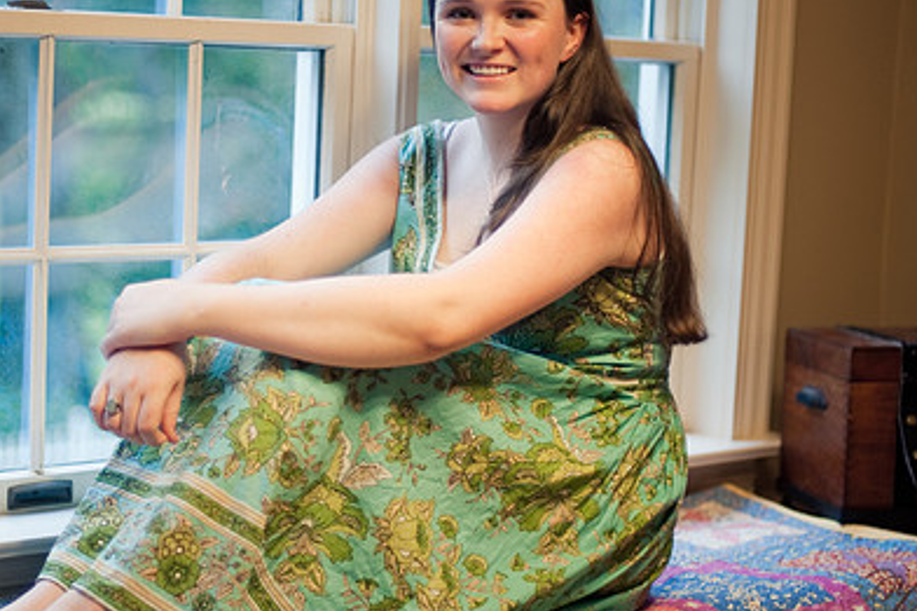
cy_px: 274
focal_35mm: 74
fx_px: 1884
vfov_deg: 18.4
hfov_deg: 27.3
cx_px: 339
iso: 400
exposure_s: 1/125
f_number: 1.4
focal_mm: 50
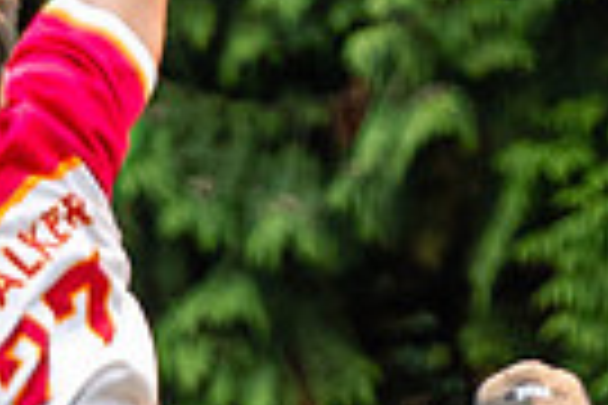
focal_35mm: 2717
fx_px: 45884
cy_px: 243
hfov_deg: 0.8
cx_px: 842
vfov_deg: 0.5
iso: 180
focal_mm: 200
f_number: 3.2
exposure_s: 1/1250
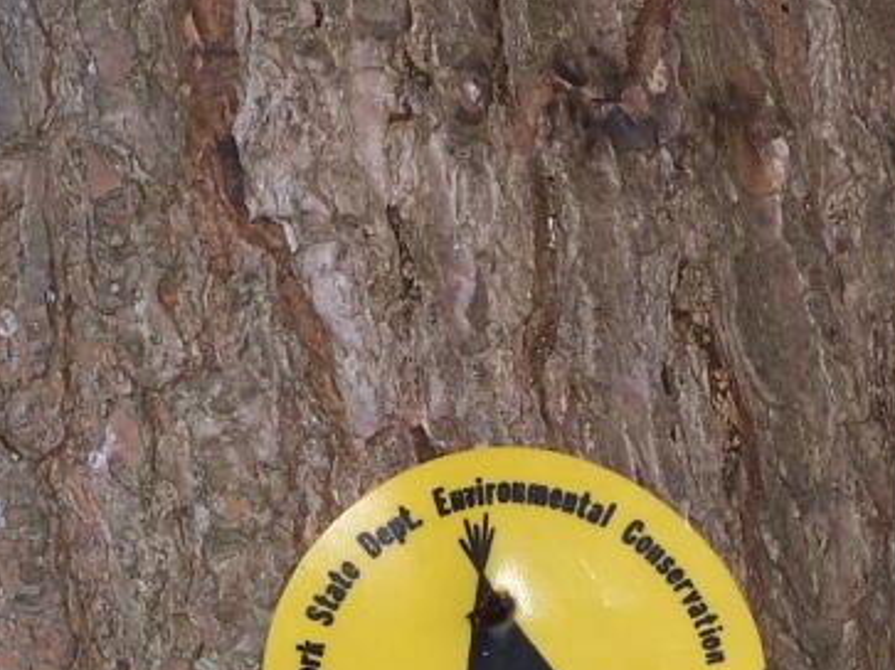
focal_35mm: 477
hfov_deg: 4.2
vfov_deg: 3.1
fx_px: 12329
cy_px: 697
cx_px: 690
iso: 80
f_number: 3.2
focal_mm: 28
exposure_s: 1/320
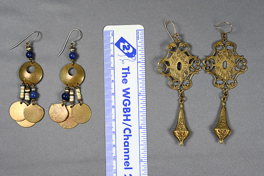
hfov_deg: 28.8
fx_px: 513
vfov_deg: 19.5
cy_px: 88
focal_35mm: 70
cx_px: 132
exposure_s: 1/80
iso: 800
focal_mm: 70
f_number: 9
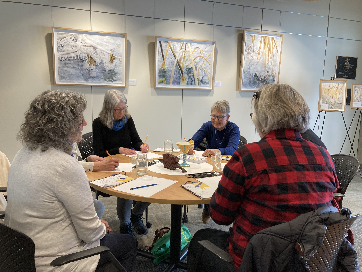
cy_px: 136
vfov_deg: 49.7
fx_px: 293
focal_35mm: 28
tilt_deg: -6.8
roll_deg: -1.8
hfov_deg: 63.4
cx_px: 181
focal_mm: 3.99
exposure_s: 1/60
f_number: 1.8
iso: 100
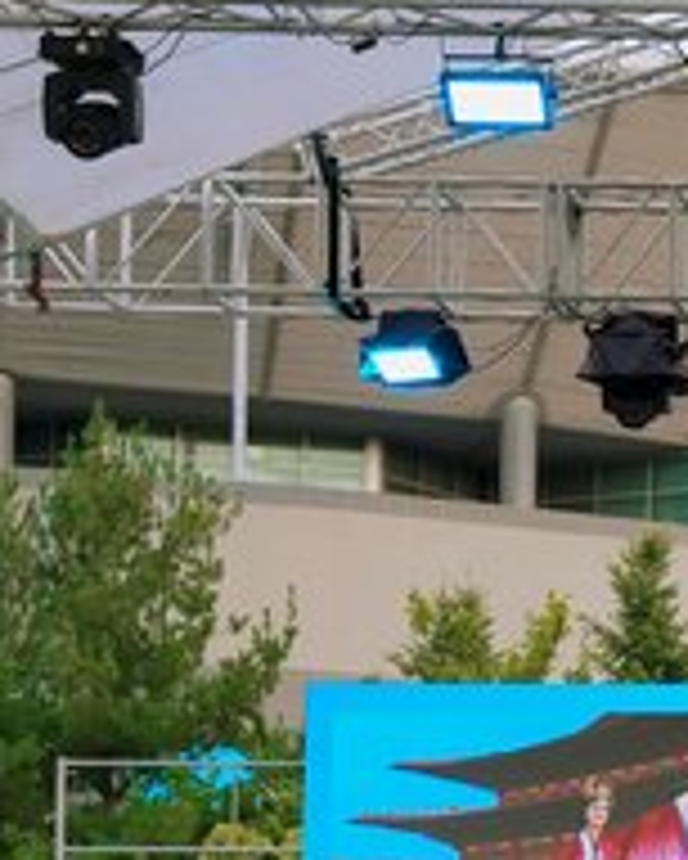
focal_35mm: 150
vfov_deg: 12.6
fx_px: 3817
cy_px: 921
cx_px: 1502
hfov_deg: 9.4
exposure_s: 1/250
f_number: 7.1
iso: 1000
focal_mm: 43.6
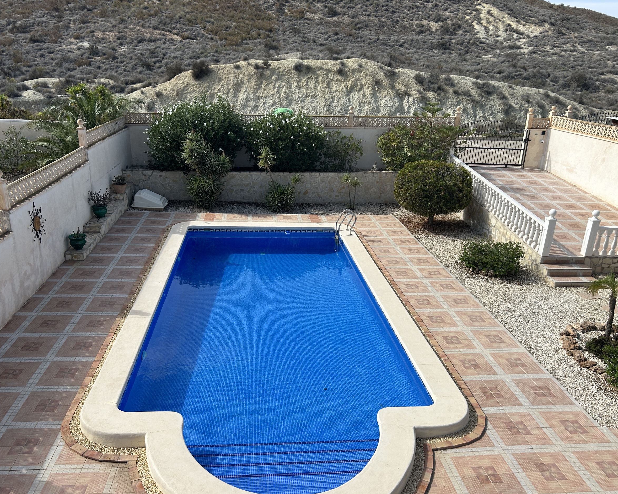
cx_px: 304
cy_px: 253
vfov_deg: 51.5
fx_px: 512
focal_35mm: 28
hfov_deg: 62.2
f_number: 1.5
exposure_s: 1/3831
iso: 50
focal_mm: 5.7
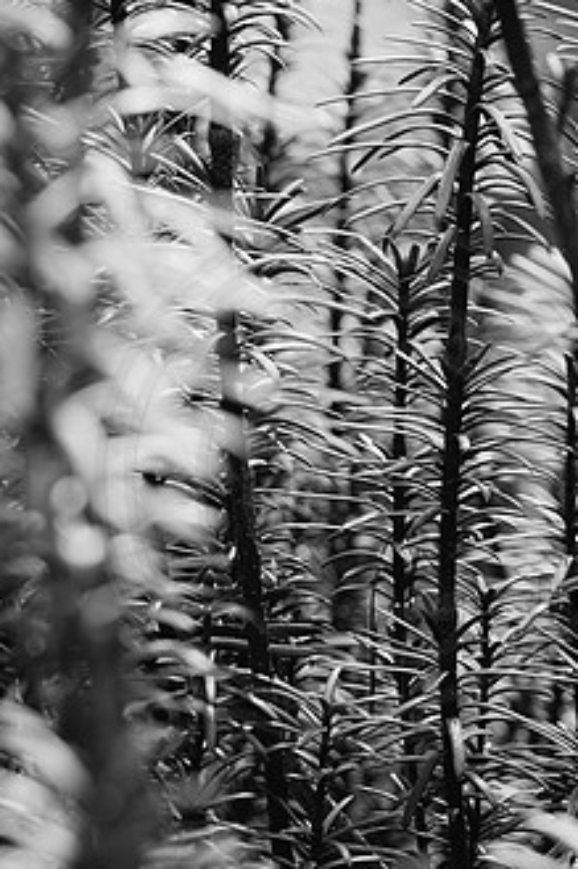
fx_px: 6678
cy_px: 499
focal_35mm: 277
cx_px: 538
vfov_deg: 7.4
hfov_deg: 4.9
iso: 200
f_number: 8
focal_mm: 135
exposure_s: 1/50
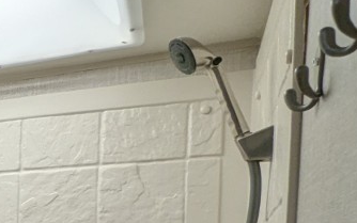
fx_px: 691
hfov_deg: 22.5
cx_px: -208
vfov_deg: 16.5
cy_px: 349
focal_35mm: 71
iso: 56
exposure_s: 1/266
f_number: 2.2
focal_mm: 2.35
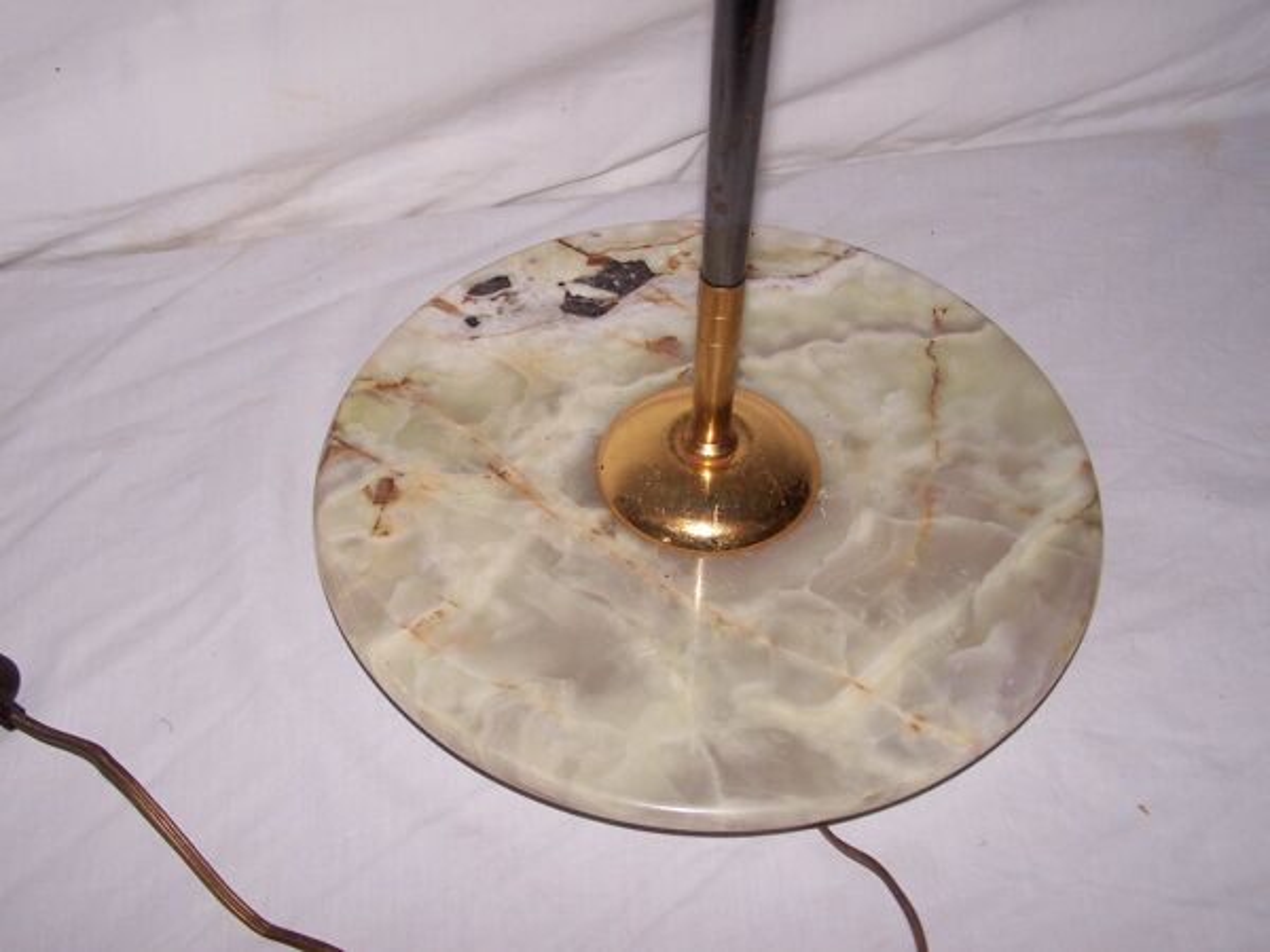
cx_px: 635
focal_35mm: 48
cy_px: 476
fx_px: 1761
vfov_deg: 30.3
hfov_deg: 39.7
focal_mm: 8
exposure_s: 1/60
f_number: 3.2
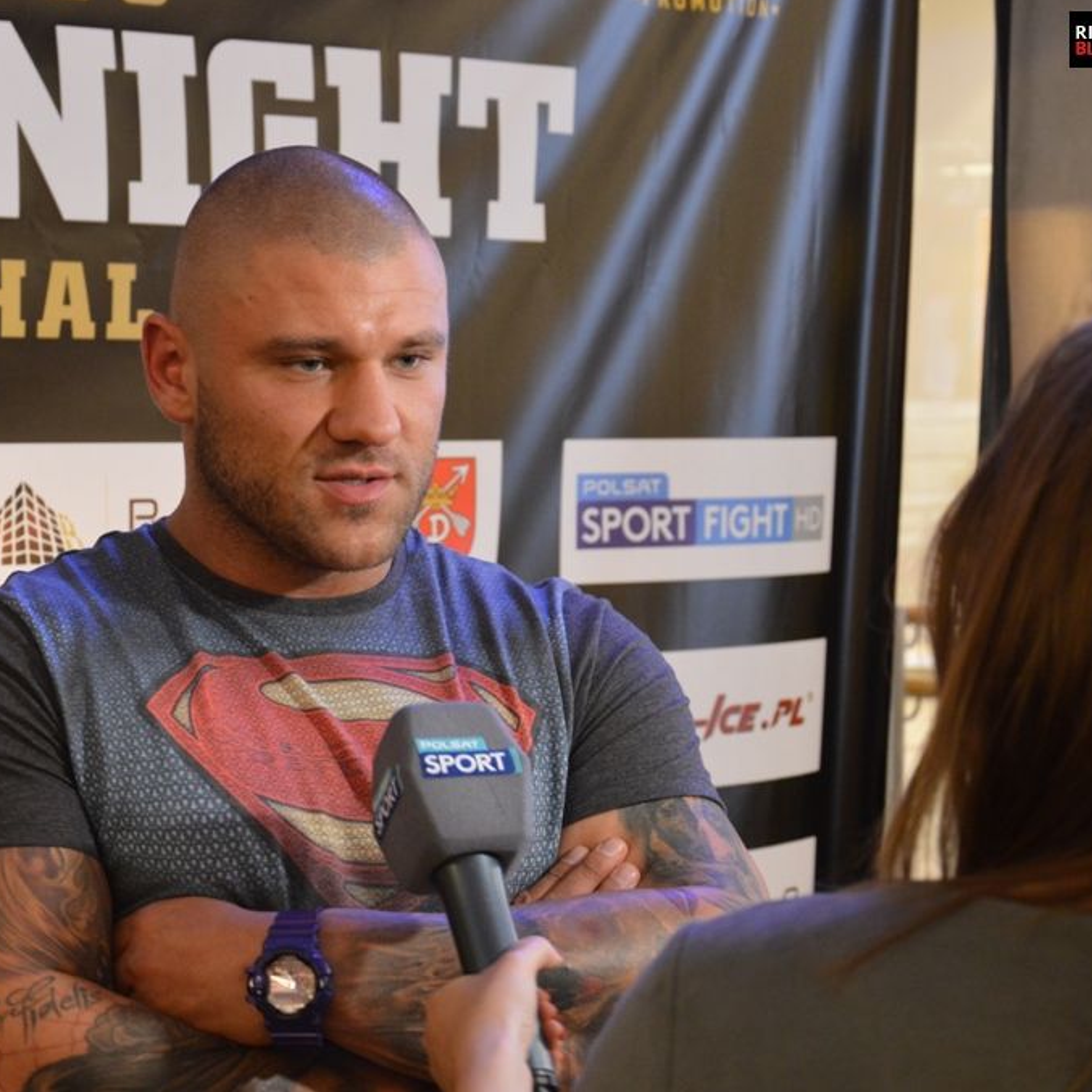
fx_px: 3092
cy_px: 544
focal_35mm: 87
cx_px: 316
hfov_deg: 19.9
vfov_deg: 20.0
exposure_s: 1/30
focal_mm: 45
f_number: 4.8
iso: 1600
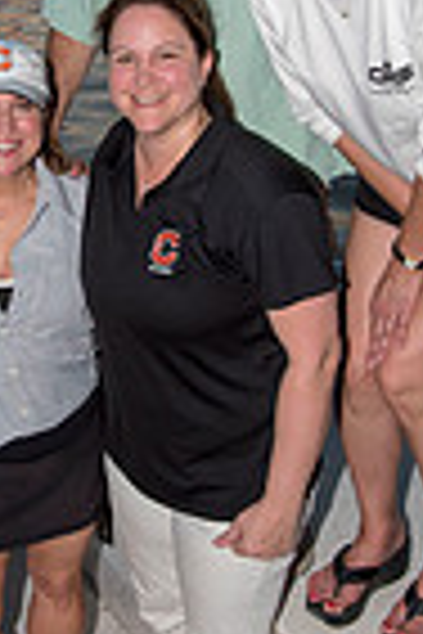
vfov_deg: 30.8
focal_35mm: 64
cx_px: 54
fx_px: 1128
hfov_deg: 20.9
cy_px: 144
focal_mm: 20
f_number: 7.1
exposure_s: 1/320
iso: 500
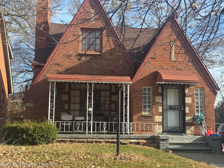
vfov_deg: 29.1
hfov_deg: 38.2
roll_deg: +0.2
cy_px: 81
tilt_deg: +7.5
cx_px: 116
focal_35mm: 50
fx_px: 324
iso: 64
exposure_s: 1/1560
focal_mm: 6.76
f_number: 1.78
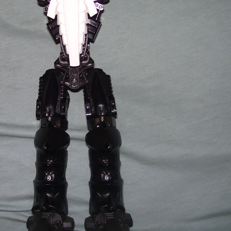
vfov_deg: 32.2
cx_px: 56
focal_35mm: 53
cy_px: 107
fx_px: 400
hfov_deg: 31.6
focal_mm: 6
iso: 80
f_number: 2.7
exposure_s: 1/60
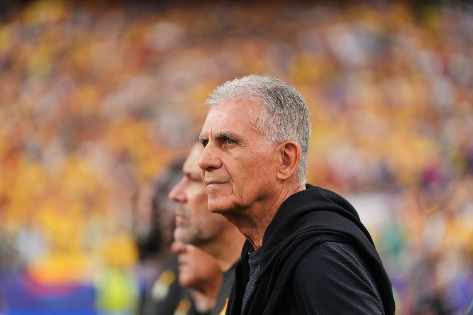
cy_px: 158
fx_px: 2628
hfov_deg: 10.3
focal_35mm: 200
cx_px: 236
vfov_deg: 6.9
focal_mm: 200
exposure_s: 1/1000
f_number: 2.8
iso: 800
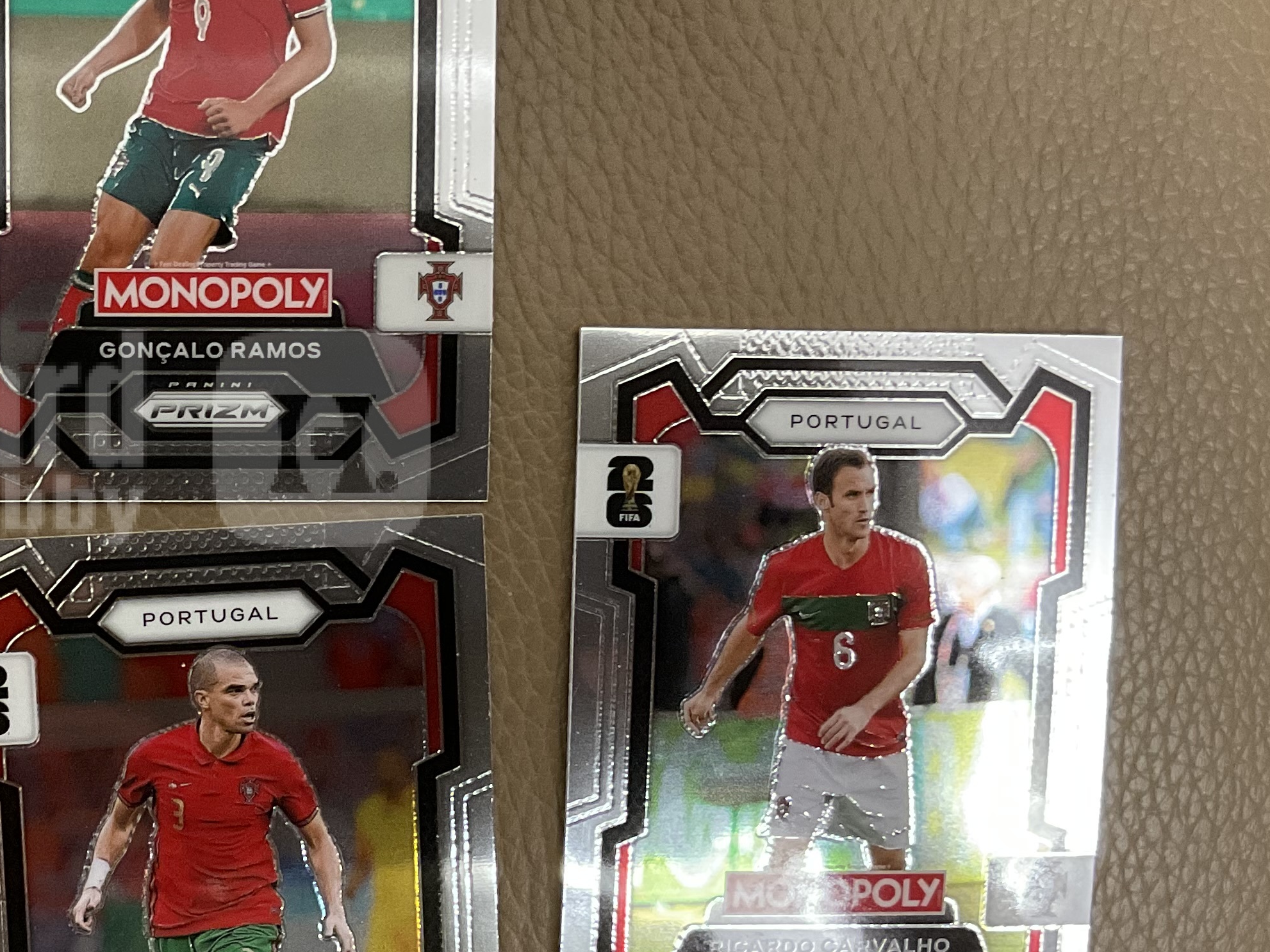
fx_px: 2164
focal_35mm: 59
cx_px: 158
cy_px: 443
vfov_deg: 24.8
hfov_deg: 31.4
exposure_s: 1/56
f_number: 1.8
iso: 250
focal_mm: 3
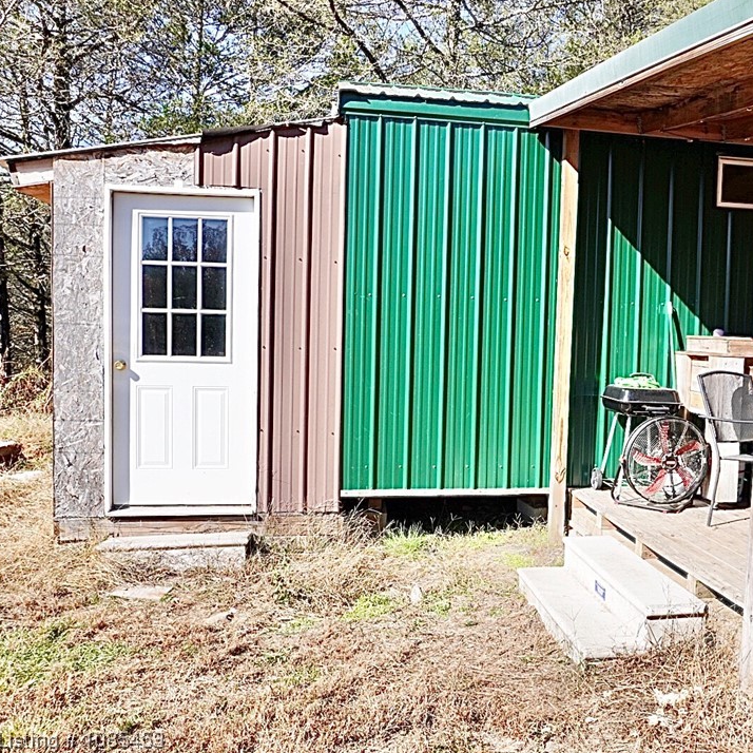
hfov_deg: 52.1
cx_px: 458
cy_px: 380
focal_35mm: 31
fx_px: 763
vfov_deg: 52.5
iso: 100
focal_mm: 16
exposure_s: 1/400
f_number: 5.6
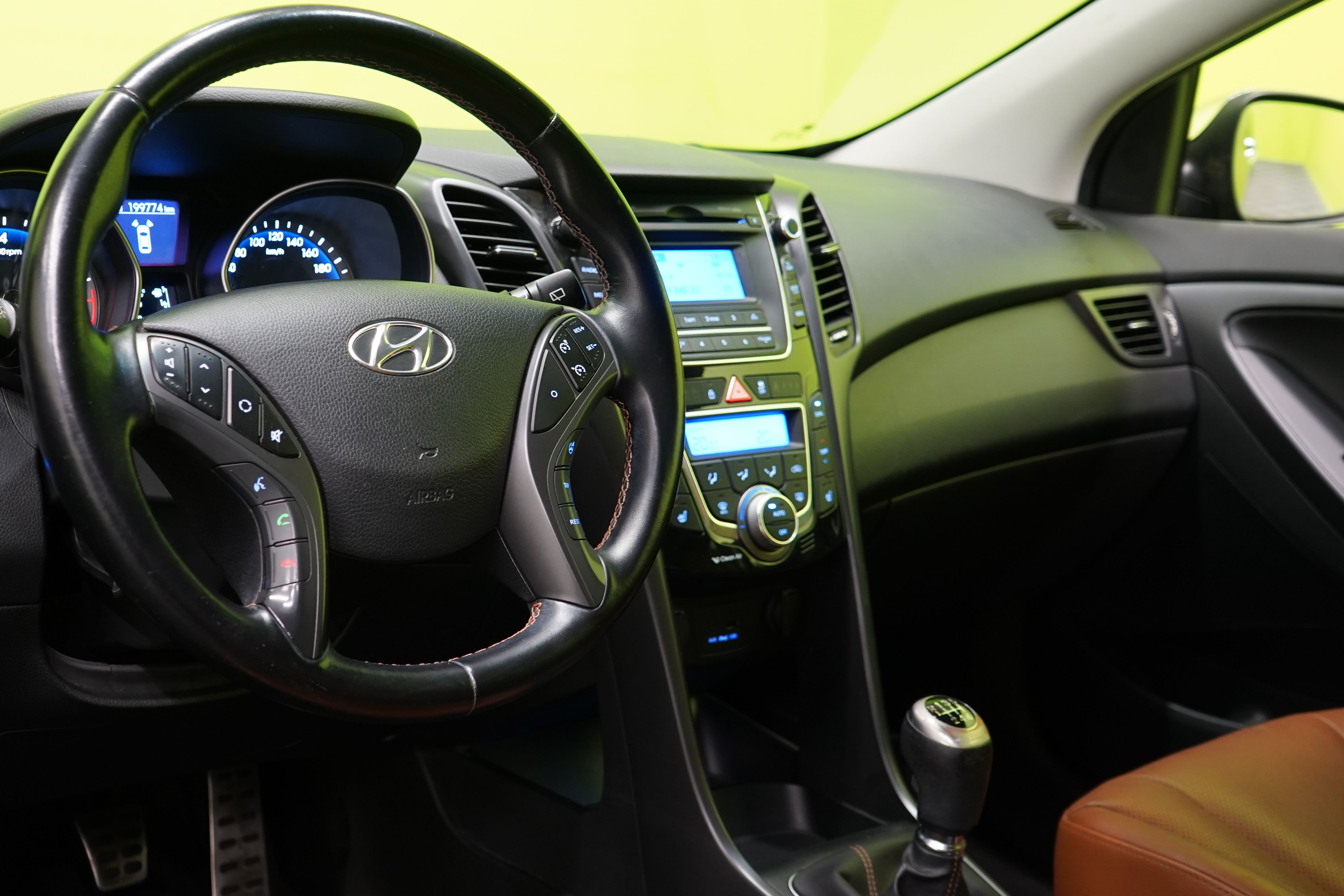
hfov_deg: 45.2
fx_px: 1605
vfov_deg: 31.0
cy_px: 330
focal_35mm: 43
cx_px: 553
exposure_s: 1/20
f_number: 5
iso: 1250
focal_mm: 30
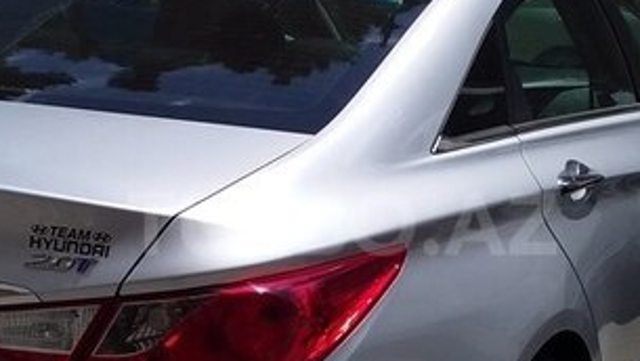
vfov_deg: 16.5
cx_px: 342
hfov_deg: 28.9
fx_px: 1240
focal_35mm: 73
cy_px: 224
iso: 40
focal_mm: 3.3
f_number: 2.2
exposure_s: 1/2165
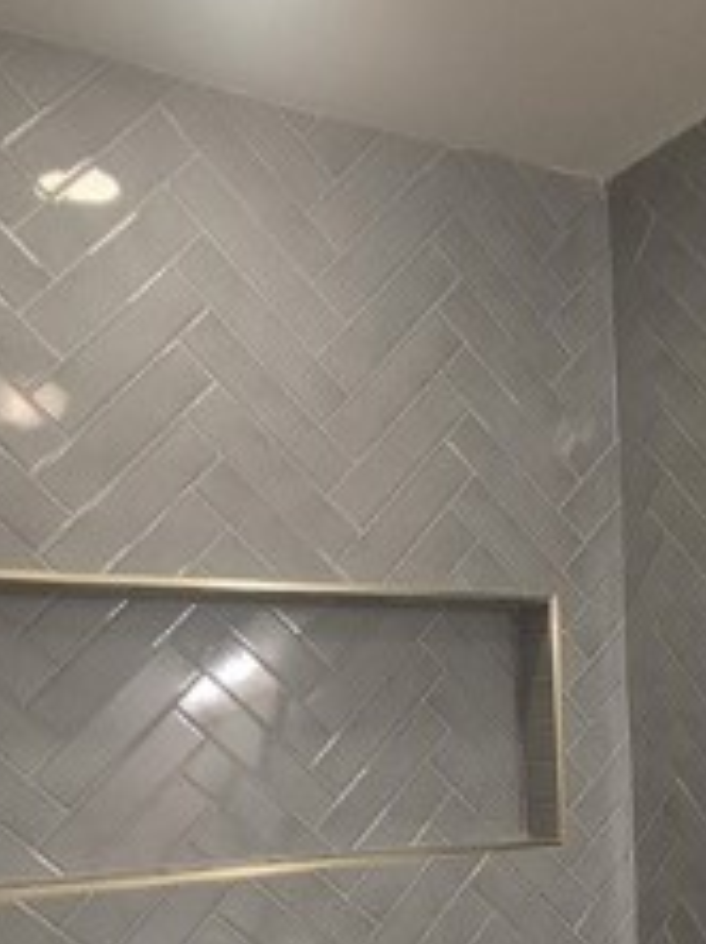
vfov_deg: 39.2
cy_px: 846
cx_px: 655
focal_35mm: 45
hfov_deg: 30.5
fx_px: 1226
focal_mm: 1.74
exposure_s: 1/120
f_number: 2.2
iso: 80
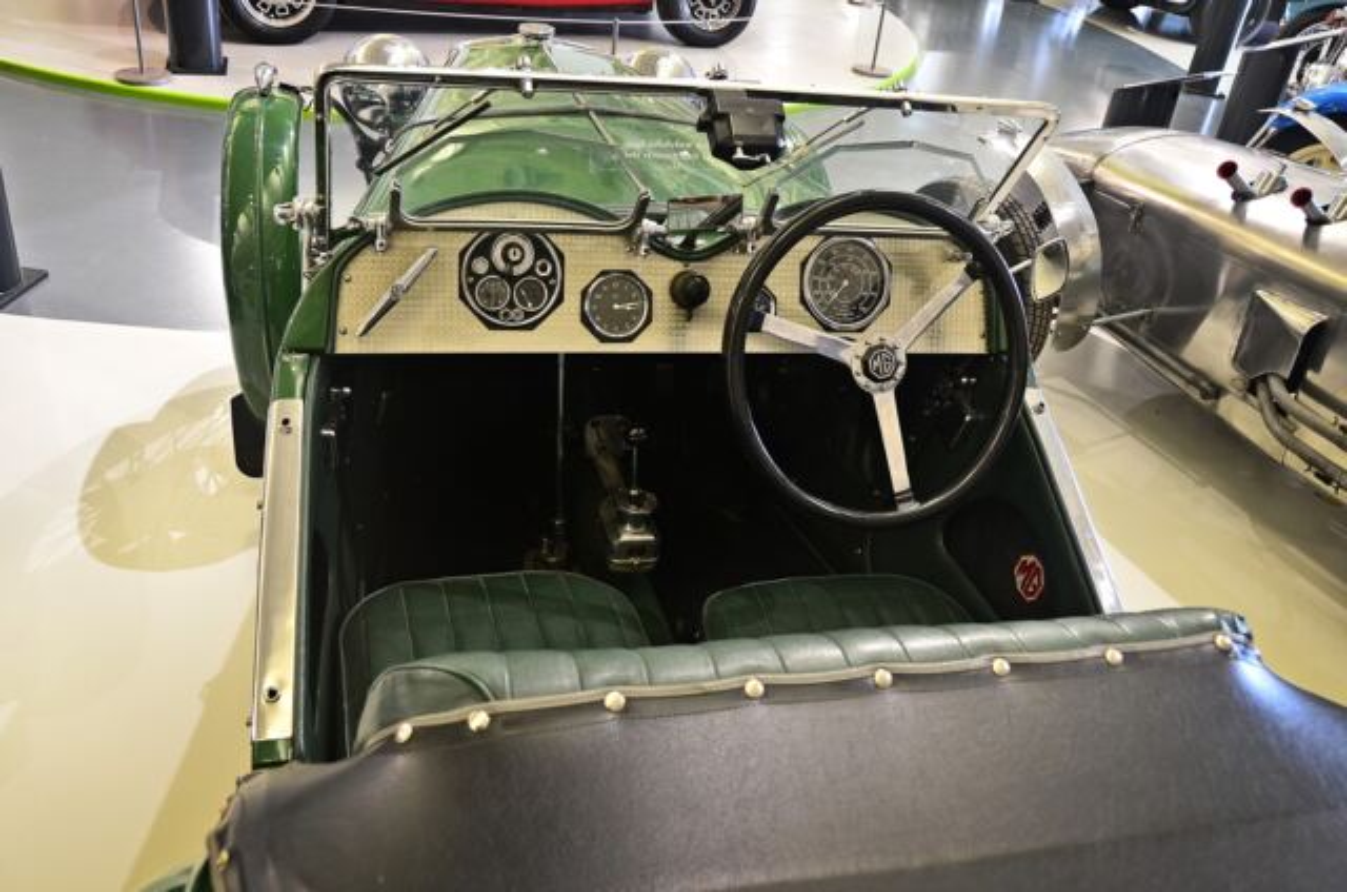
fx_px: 1120
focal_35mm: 30
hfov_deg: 62.0
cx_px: 674
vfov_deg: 43.4
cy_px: 446
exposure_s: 1/8
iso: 400
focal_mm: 20
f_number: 5
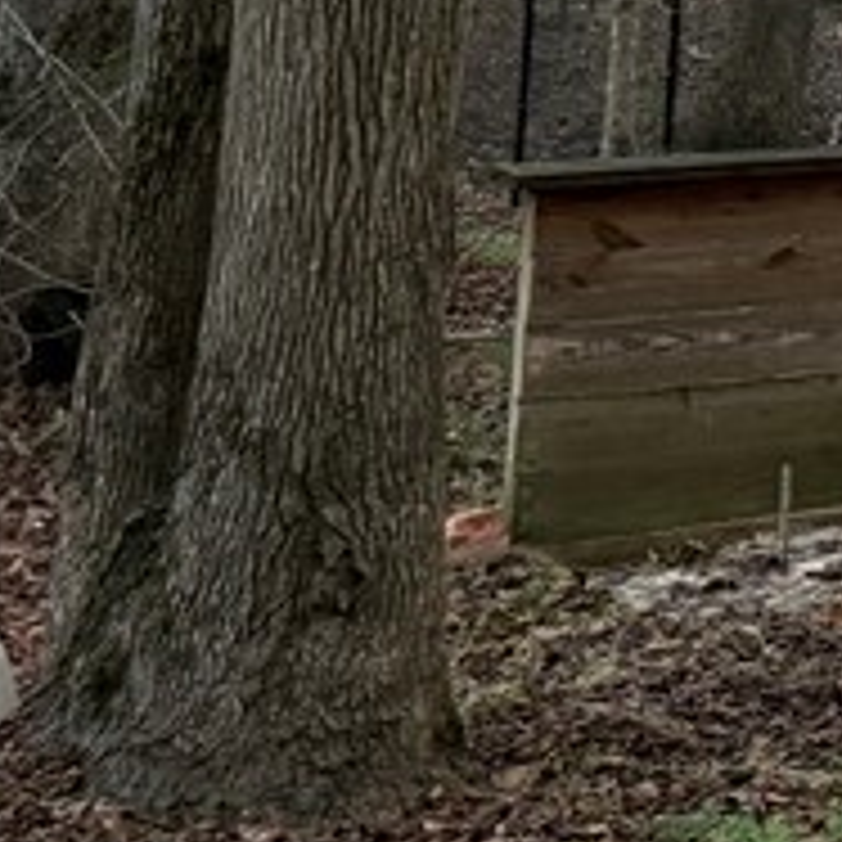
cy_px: -671
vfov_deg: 13.5
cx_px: 2283
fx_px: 3192
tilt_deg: +7.5
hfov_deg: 11.3
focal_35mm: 116
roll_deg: -0.7
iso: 200
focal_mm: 6.76
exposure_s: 1/234
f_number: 1.78
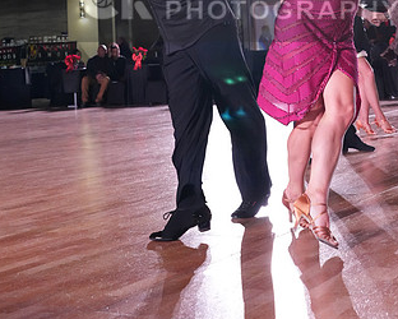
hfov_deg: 25.3
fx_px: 884
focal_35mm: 75
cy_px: 0
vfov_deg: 19.8
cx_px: 243
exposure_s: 1/320
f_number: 5
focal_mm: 43
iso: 5000
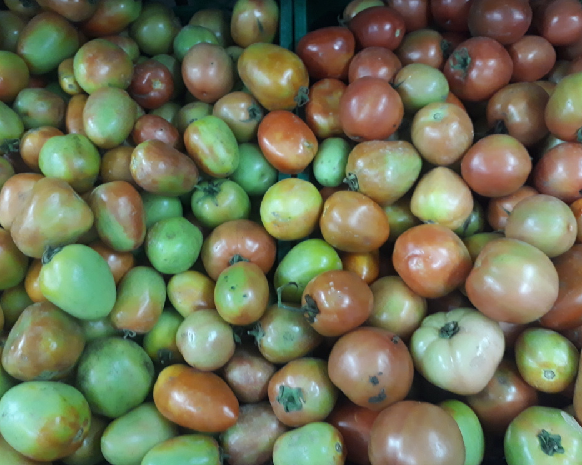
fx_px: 499
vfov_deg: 49.9
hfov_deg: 60.4
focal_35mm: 29
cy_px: 234
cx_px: 304
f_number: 1.9
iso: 250
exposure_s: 1/15
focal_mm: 3.6
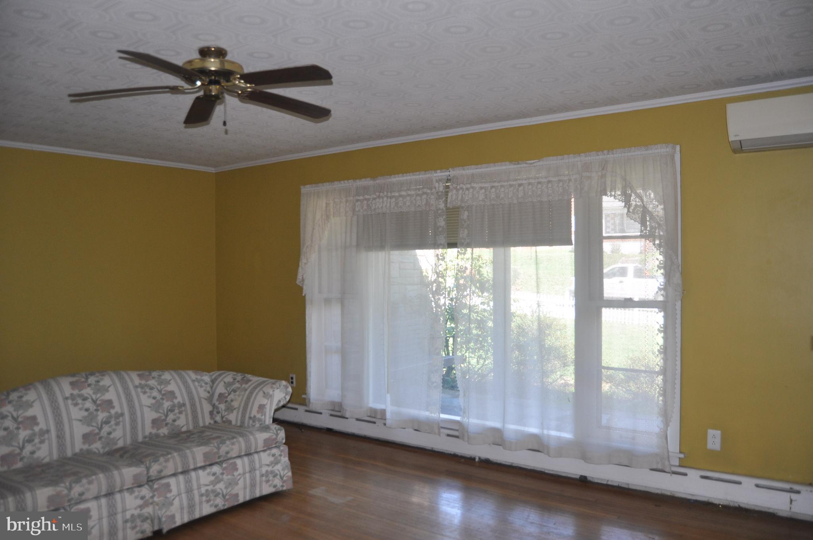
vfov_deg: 47.8
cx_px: 406
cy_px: 270
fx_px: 609
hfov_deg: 67.4
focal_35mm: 27
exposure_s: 1/125
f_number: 3.5
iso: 400
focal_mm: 18
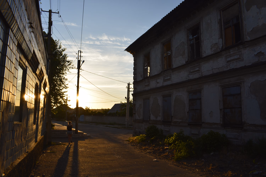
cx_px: 133
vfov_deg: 47.9
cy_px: 88
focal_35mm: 27
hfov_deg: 67.4
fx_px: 199
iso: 200
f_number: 11
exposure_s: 1/125
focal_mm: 18
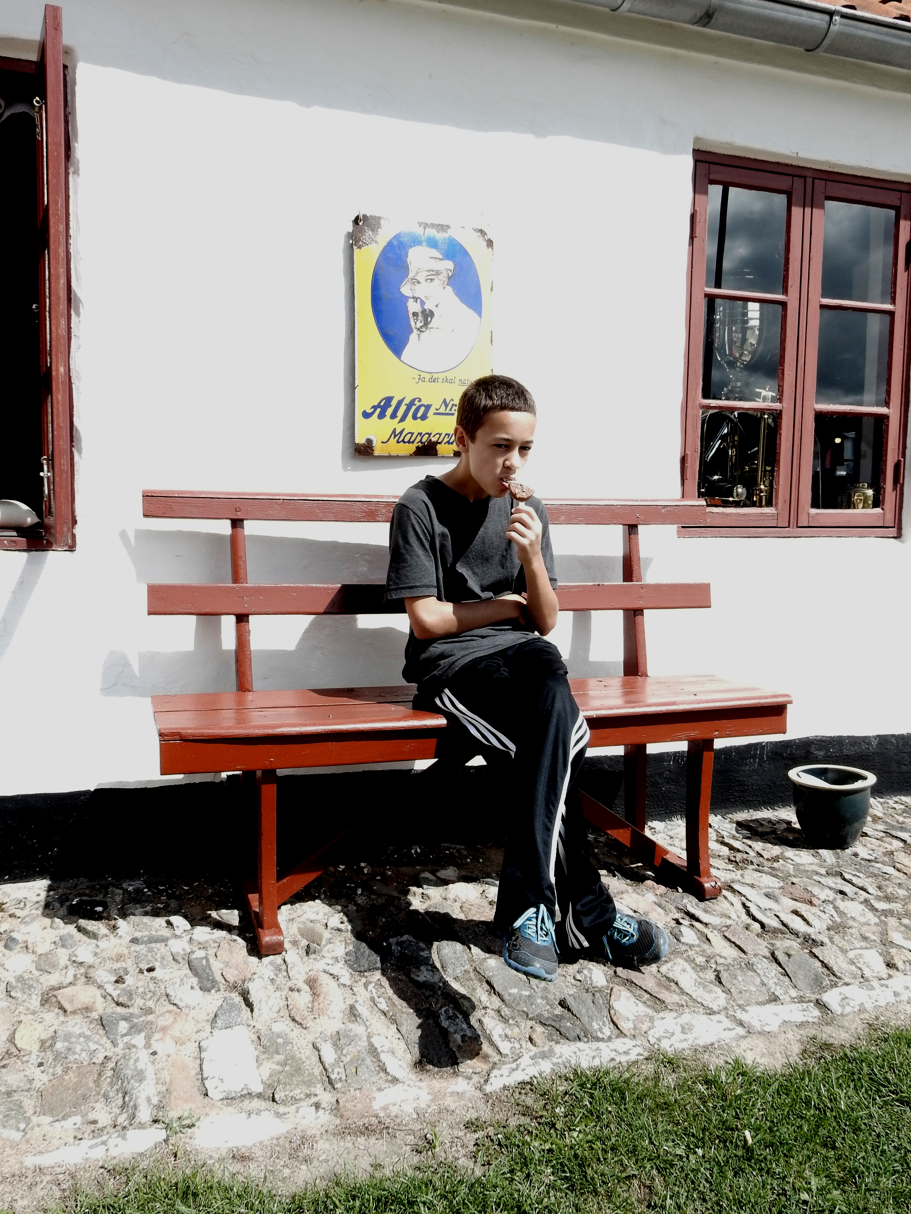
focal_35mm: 30
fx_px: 1053
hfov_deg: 46.8
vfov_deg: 60.0
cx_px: 456
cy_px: 607
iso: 125
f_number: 5
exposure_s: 1/250
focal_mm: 5.4
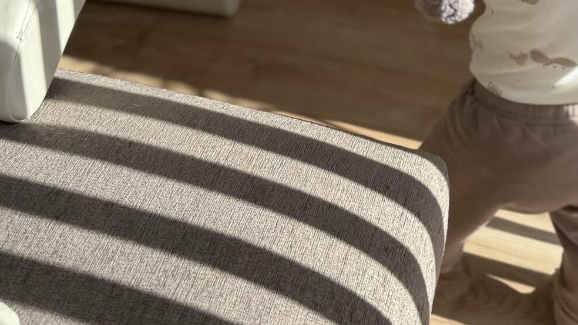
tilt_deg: -35.0
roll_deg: -2.7
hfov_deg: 30.9
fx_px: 1042
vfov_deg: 17.3
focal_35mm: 68
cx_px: 332
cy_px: -16
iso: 80
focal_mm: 6.76
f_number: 1.78
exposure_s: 1/1618
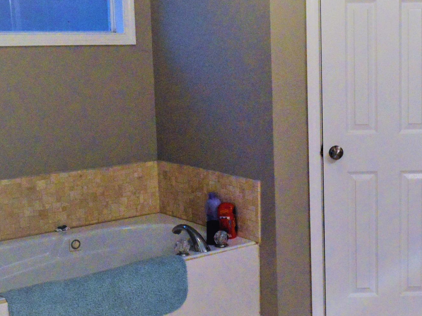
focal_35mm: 59
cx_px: 340
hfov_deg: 31.8
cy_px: 161
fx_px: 719
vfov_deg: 24.8
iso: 3200
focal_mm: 18
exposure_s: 1/500
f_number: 3.5
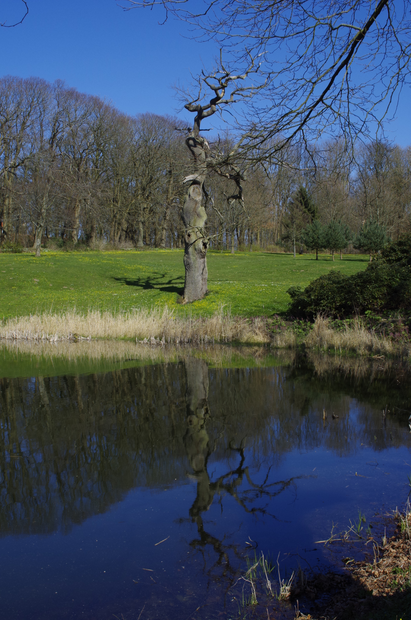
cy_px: 310
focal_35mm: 42
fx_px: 722
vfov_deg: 46.5
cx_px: 206
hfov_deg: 31.8
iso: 200
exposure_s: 1/350
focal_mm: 28
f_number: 11
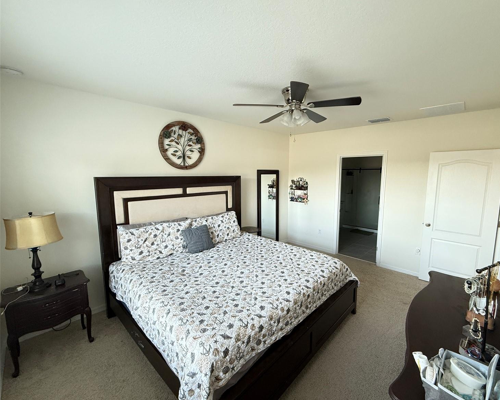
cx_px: 274
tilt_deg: -6.5
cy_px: 200
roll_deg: +0.1
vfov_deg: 84.0
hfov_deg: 96.5
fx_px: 222
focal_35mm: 15
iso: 320
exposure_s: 1/60
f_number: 2.2
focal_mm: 2.22
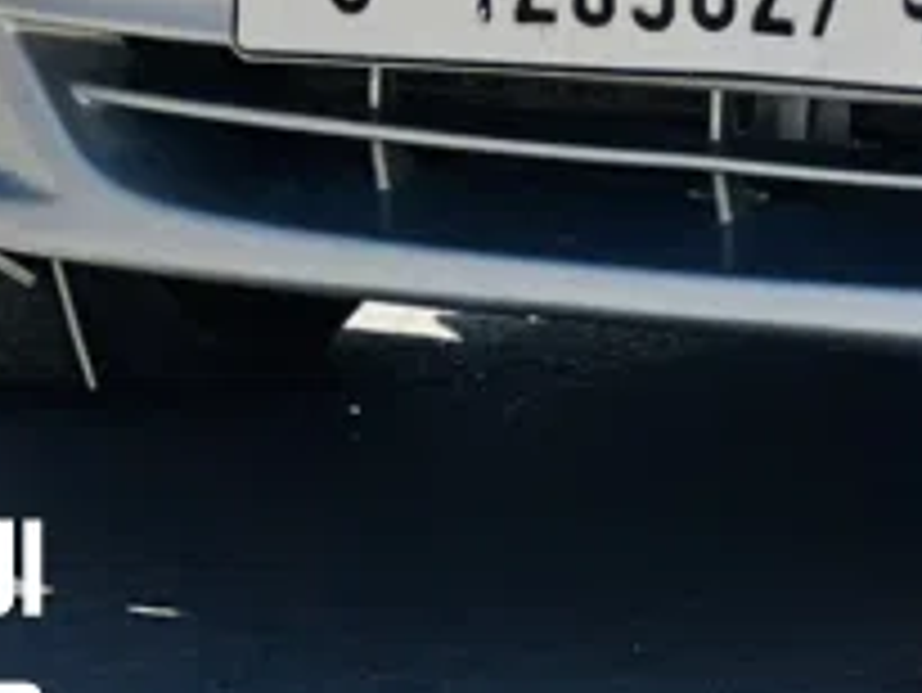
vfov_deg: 3.8
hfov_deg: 5.1
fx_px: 10261
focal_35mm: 385
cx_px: 1583
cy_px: -778
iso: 32
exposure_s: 1/968
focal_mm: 9
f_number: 2.8
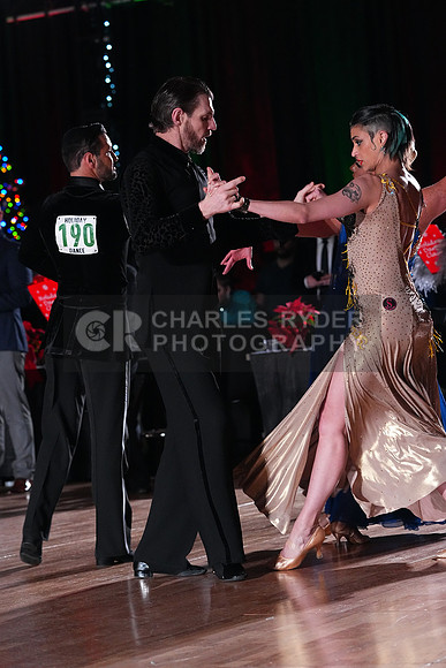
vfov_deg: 14.9
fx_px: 2563
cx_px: 223
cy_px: 334
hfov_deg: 9.9
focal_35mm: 138
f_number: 5
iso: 8000
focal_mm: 138
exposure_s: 1/400
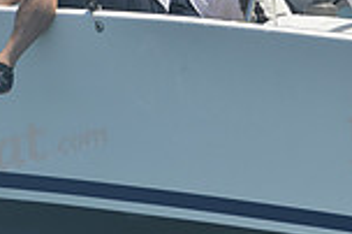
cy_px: 15
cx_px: 229
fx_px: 7472
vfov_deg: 1.8
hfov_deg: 2.7
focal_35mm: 765
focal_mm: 200
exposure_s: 1/1000
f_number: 6.3
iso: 280
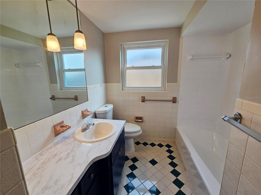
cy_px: 98
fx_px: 98
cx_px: 130
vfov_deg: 89.9
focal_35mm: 13
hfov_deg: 106.2
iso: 50
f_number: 2.2
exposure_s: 1/122
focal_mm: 2.2
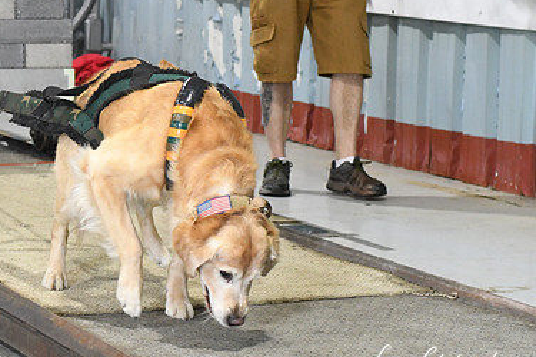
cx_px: 139
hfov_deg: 17.5
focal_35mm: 116
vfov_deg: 11.8
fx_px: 1727
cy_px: 154
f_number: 4.5
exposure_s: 1/320
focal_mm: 50
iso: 4000
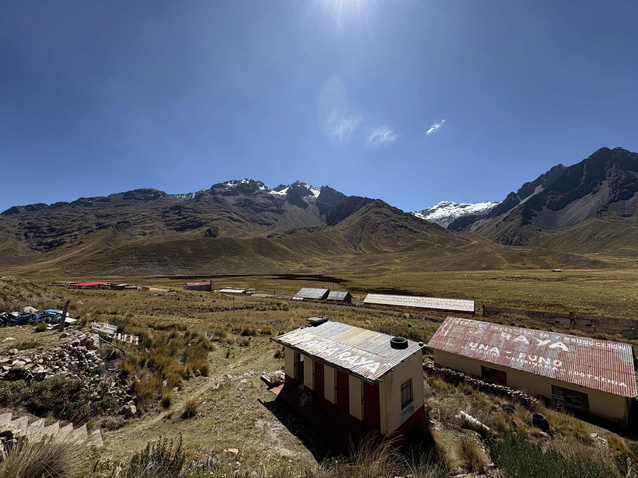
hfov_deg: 102.1
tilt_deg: +6.4
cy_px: 239
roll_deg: +0.5
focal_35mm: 14
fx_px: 258
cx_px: 319
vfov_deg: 85.7
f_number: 2.2
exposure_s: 1/3247
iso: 50
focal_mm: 2.22
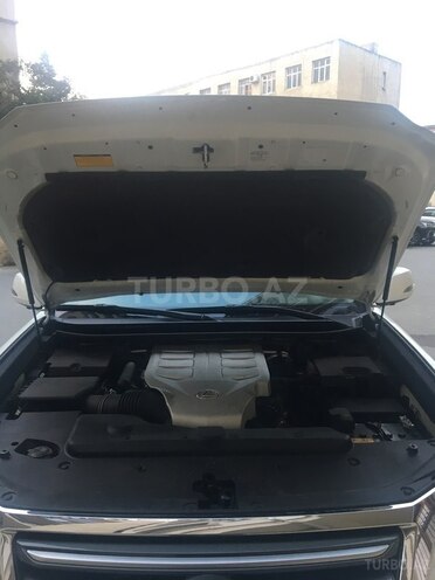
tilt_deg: -9.7
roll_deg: -0.3
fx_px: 486
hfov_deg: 48.2
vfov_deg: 61.7
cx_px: 218
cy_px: 290
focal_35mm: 29
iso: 64
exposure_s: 1/33
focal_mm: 4.15
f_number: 2.2
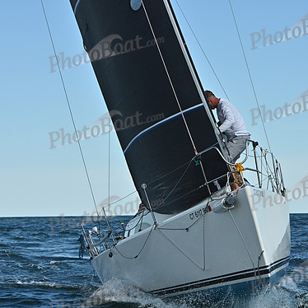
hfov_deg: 11.4
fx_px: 1540
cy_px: 159
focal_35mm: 153
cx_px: 208
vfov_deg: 11.4
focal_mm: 116
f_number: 9
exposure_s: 1/1600
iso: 320
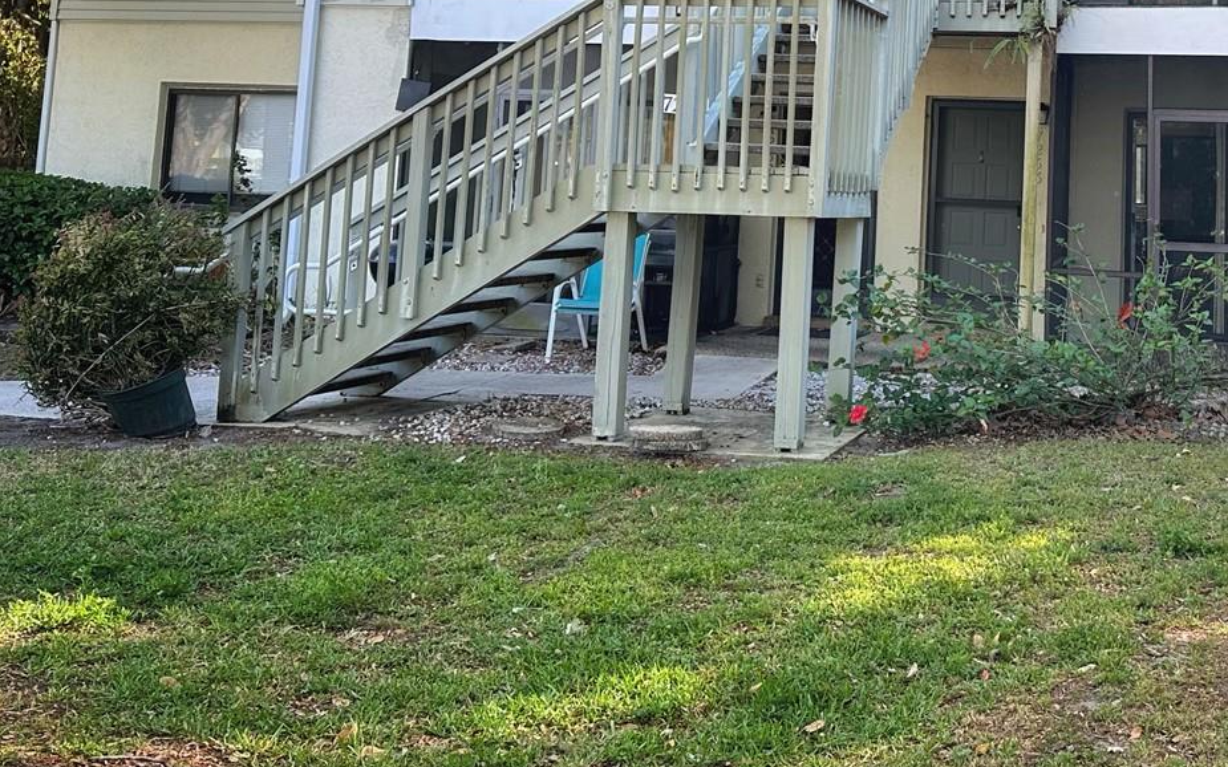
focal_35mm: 44
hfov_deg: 43.3
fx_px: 1472
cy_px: 21
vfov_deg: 27.7
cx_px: 973
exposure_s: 1/199
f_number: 1.78
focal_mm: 6.86
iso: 80
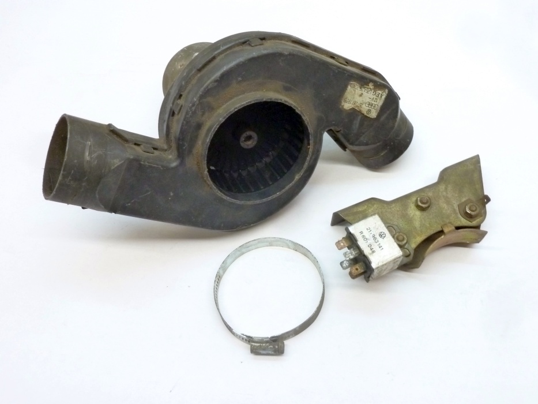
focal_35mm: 35
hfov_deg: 52.6
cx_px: 269
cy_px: 202
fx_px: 544
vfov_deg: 40.7
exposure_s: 1/13
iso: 400
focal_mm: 5.7
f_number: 3.5
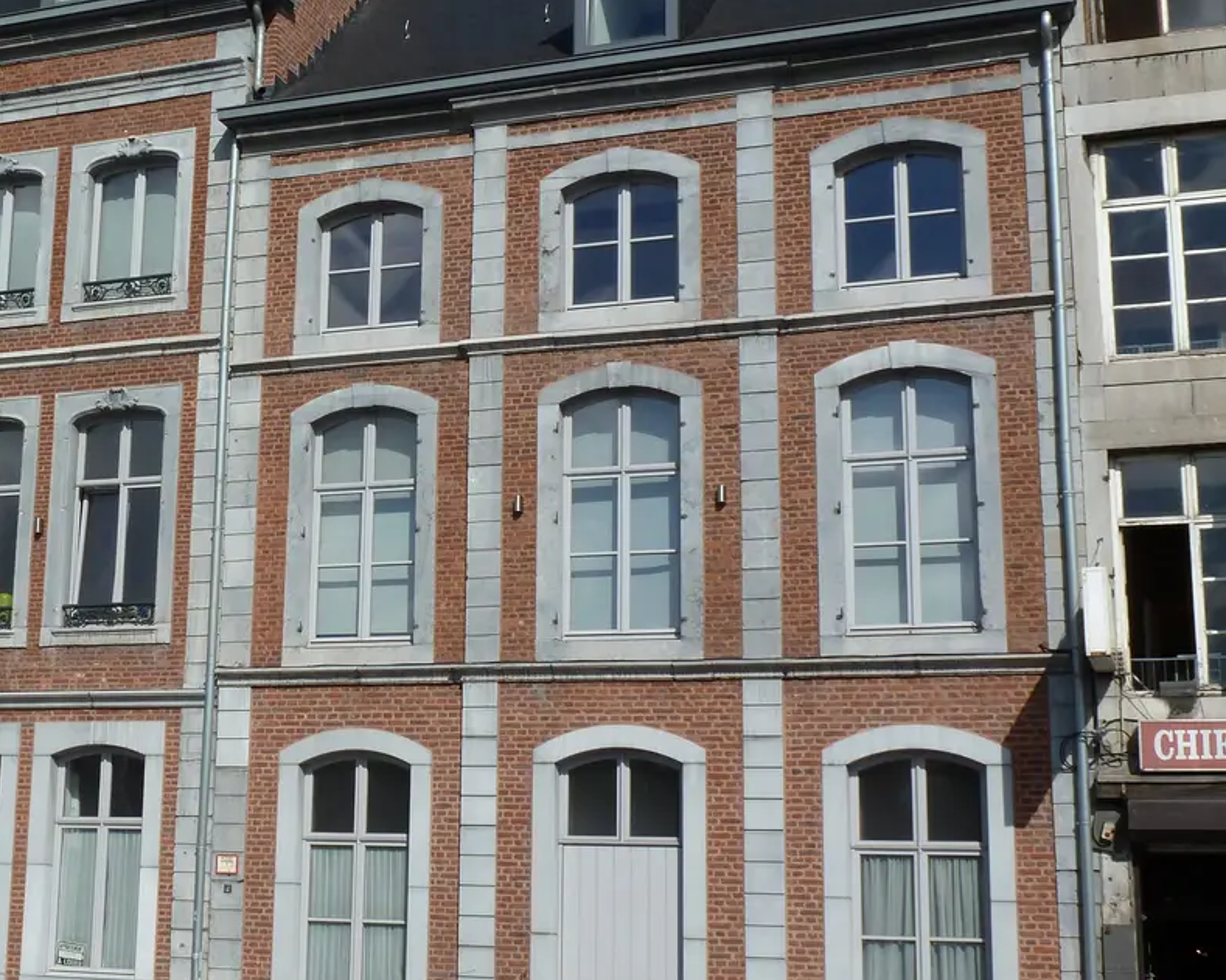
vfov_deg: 26.7
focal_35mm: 57
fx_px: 2068
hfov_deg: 32.2
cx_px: 258
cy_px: 467
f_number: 5.6
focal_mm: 6.4
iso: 100
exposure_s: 1/500
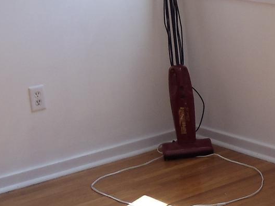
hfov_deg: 11.2
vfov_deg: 8.7
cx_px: 387
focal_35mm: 170
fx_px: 1351
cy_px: 107
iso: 100
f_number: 3.5
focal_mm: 6
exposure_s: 1/80
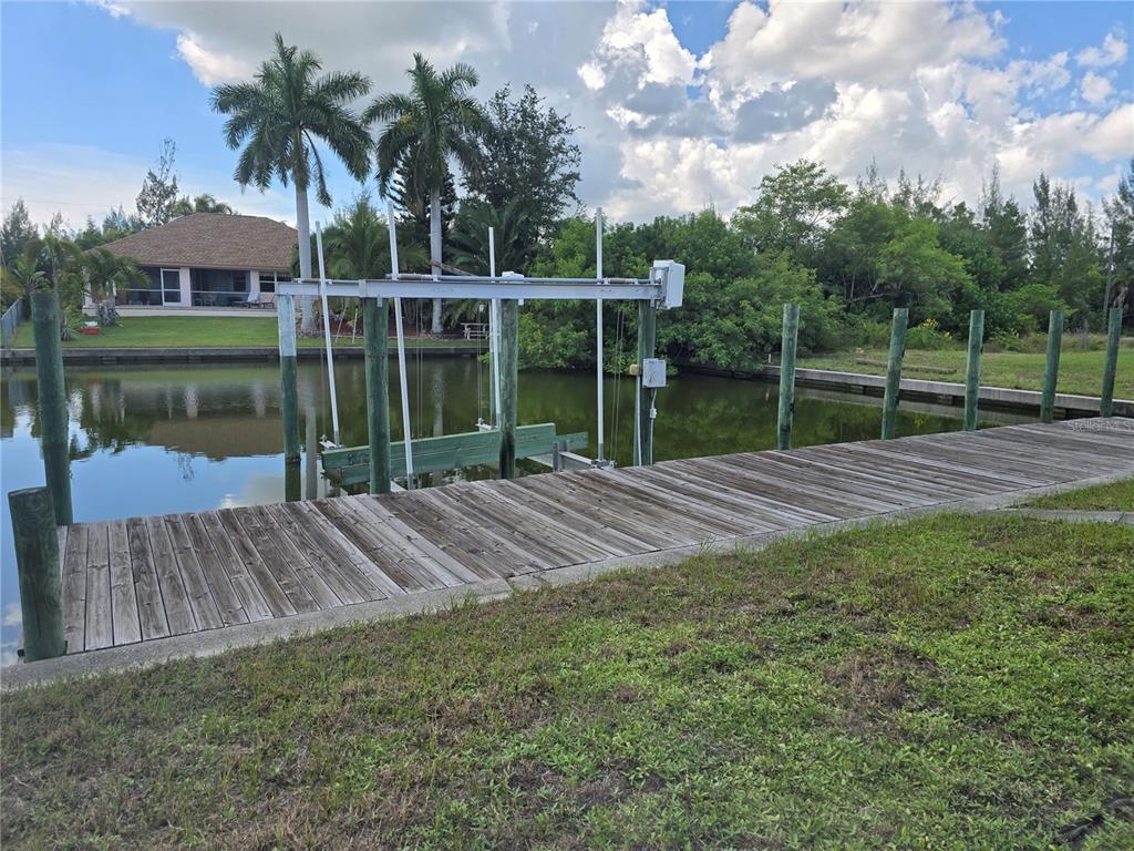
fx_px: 753
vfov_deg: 58.9
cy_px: 426
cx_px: 567
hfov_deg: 73.9
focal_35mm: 23
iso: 12
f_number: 1.7
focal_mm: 6.3
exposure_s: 1/508
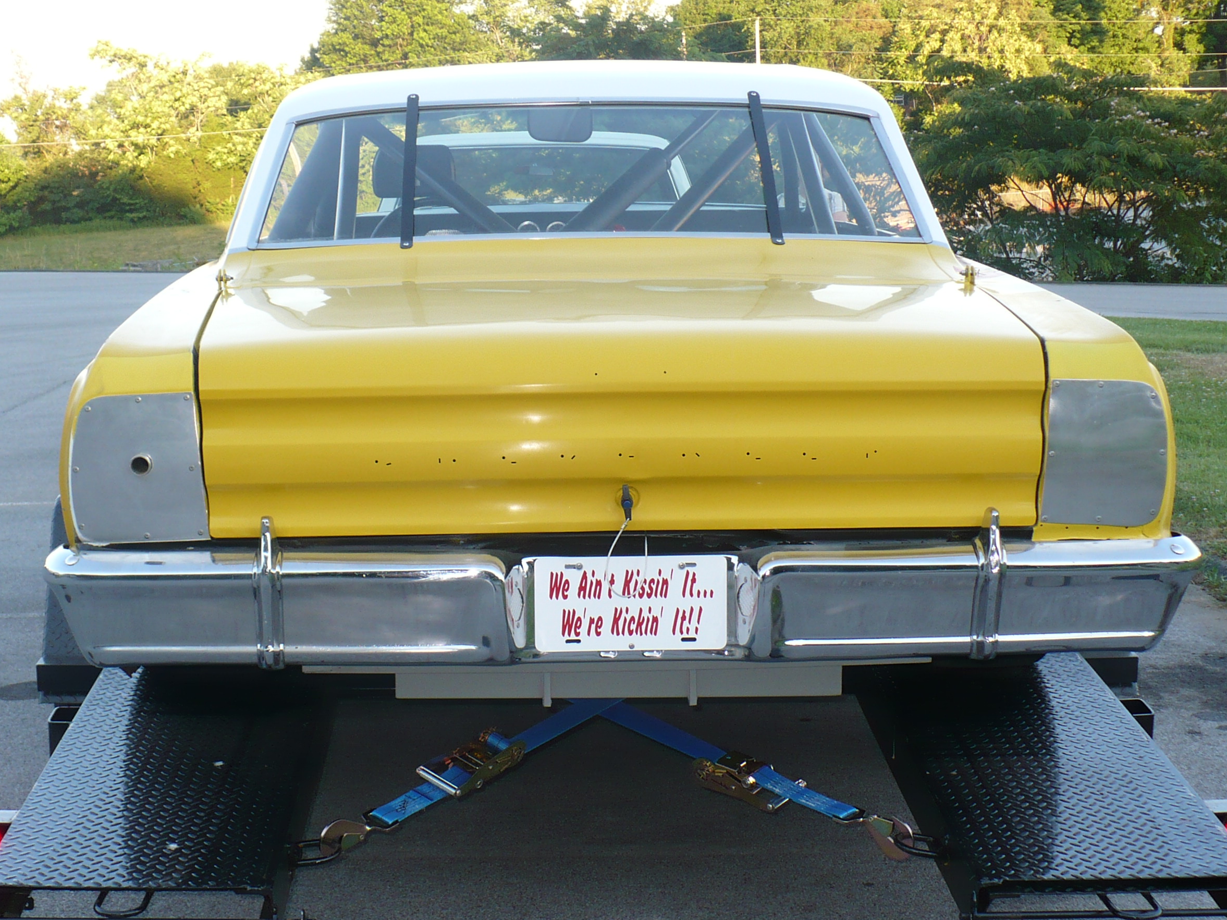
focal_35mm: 62
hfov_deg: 31.2
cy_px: 460
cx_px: 571
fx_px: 2197
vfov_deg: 23.6
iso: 100
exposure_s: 1/125
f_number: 3
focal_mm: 7.9
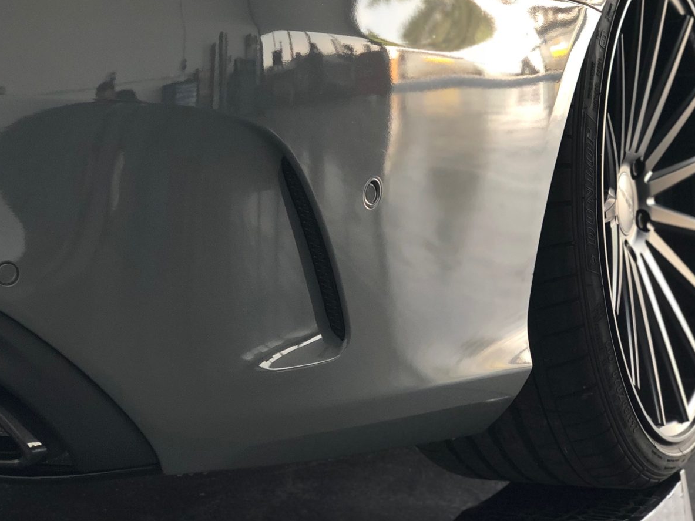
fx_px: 1807
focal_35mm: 90
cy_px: 71
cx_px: 323
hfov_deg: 21.8
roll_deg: +1.7
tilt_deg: -2.2
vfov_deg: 16.2
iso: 32
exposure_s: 1/60
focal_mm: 6
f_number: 2.4
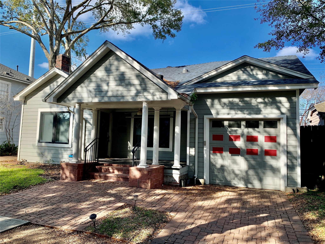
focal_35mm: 26
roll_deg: -2.3
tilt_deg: +5.1
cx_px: 162
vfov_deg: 53.1
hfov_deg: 67.3
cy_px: 122
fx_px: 244
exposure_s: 1/1021
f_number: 1.8
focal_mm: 4.25
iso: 25
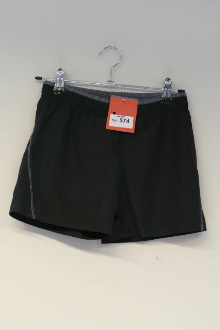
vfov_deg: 27.7
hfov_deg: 18.7
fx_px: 669
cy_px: 165
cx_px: 110
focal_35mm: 73
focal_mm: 26.59
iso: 1250
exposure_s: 1/80
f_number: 3.7
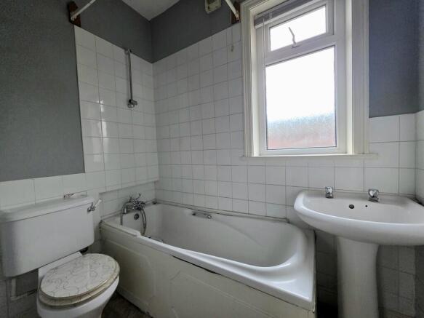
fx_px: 159
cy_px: 159
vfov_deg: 89.9
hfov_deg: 106.2
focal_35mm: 13
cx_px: 212
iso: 640
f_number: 1.9
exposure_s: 1/244
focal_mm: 2.2
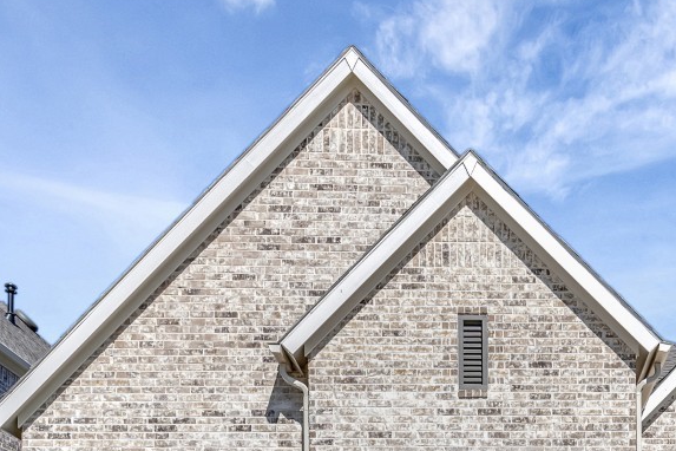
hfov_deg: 43.0
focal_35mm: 44
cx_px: 512
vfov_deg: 23.7
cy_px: 693
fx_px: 826
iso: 100
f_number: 9
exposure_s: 1/500
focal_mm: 14
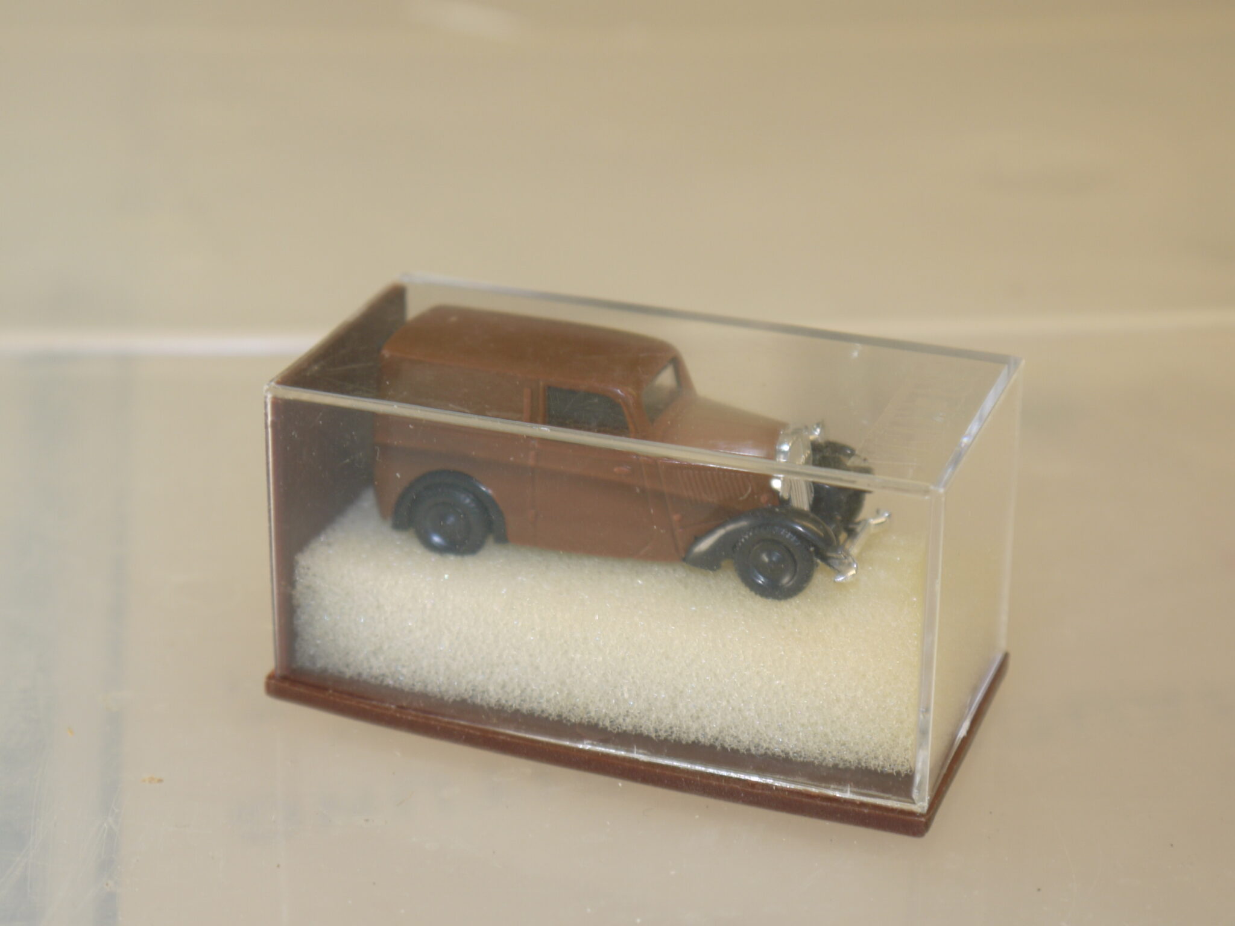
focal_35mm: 82
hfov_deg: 23.8
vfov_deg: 18.0
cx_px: 618
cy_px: 463
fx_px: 2926
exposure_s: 1/50
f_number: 4.9
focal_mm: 29
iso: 100
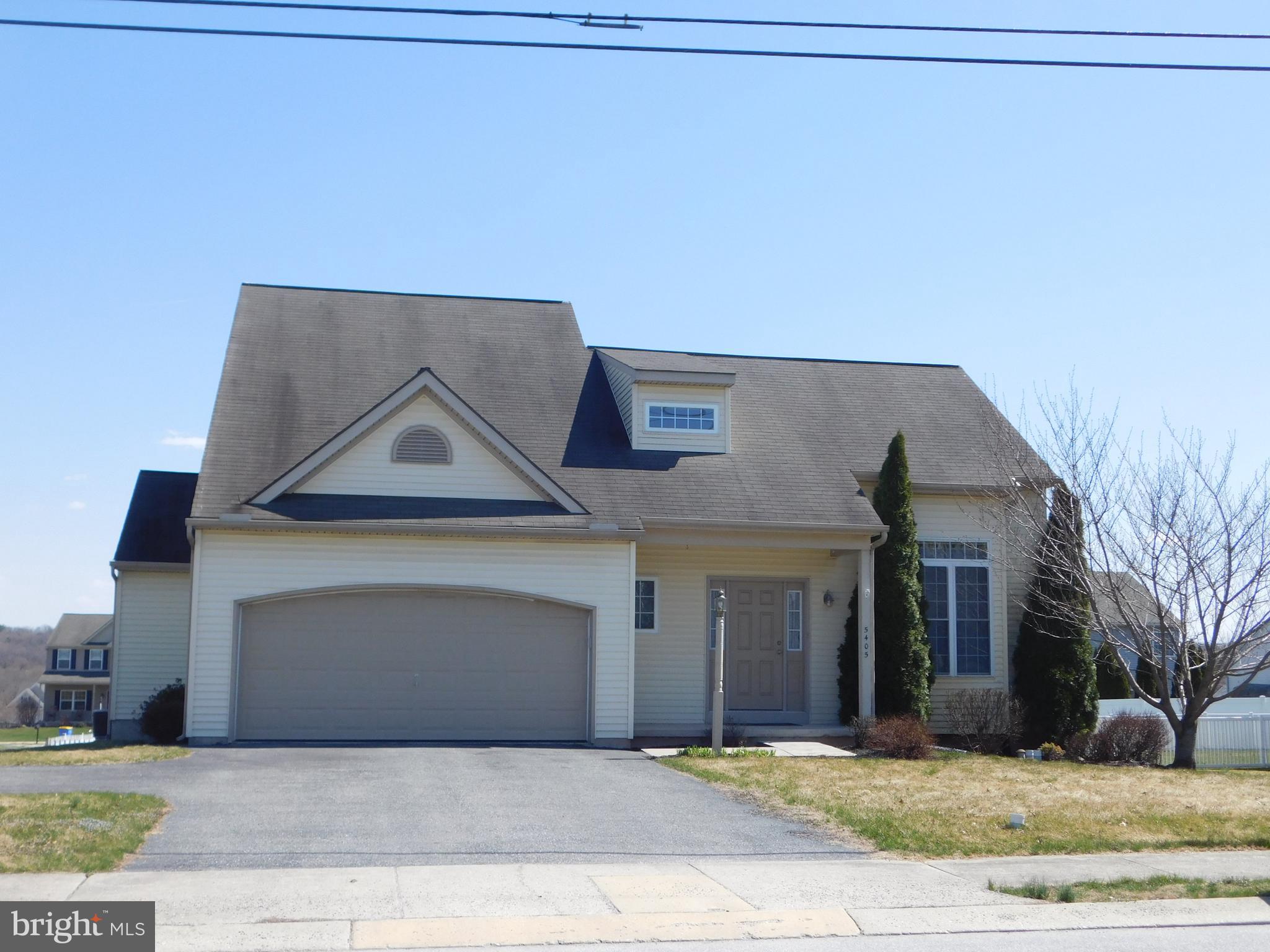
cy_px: 476
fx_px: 1468
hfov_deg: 46.8
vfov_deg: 36.0
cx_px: 635
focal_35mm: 40
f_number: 3.6
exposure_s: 1/1000
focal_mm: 7.1
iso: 125
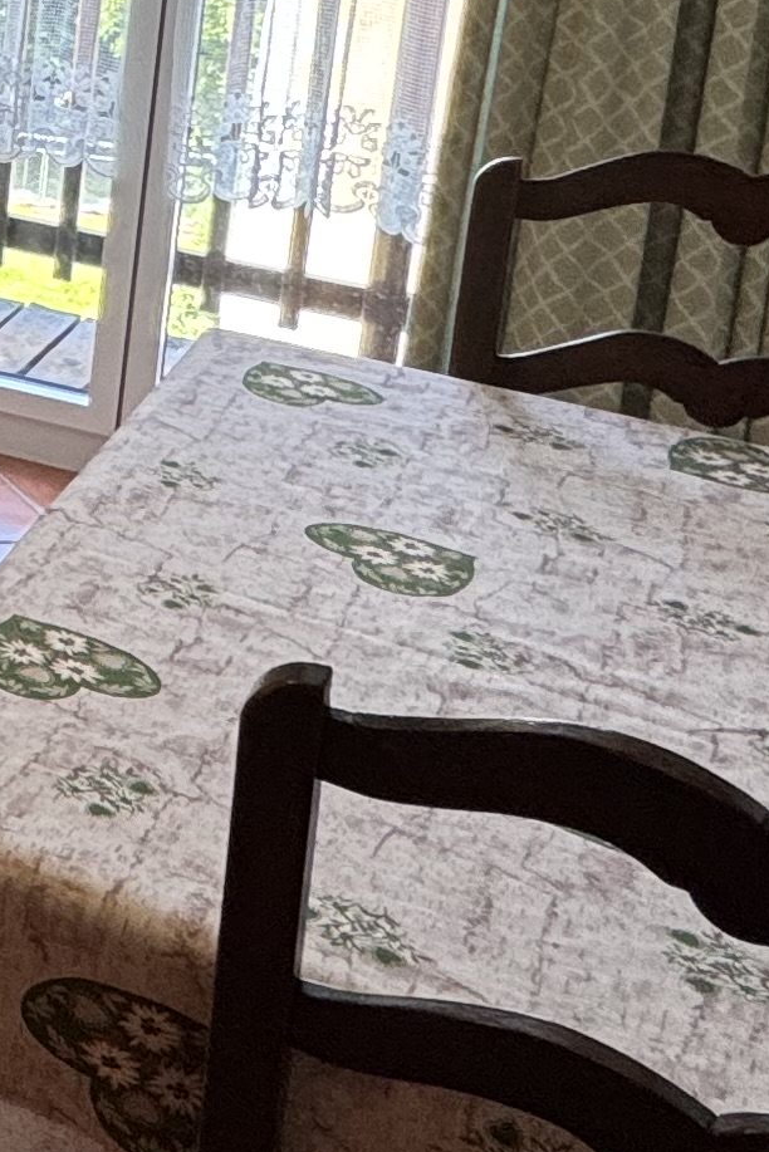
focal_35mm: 64
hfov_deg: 16.0
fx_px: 2049
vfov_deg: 29.0
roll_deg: -0.9
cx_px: -824
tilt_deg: -10.6
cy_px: -48
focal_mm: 2.22
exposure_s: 1/99
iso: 160
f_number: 2.2
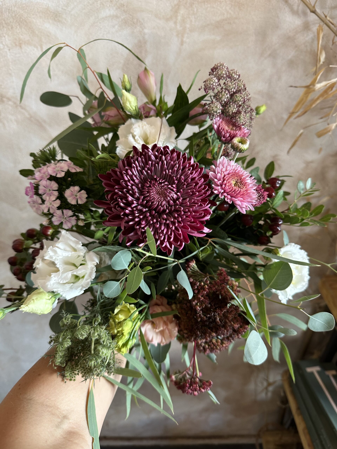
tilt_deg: -32.1
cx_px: 168
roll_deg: -1.8
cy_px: 224
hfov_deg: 56.8
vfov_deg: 71.6
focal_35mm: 24
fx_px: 312
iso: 125
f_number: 1.78
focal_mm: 6.86
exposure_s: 1/50
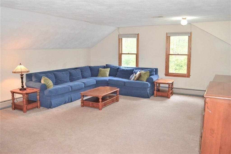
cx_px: 116
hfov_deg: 67.4
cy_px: 77
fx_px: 173
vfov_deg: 47.9
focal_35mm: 27
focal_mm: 18
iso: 400
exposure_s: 1/80
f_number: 4
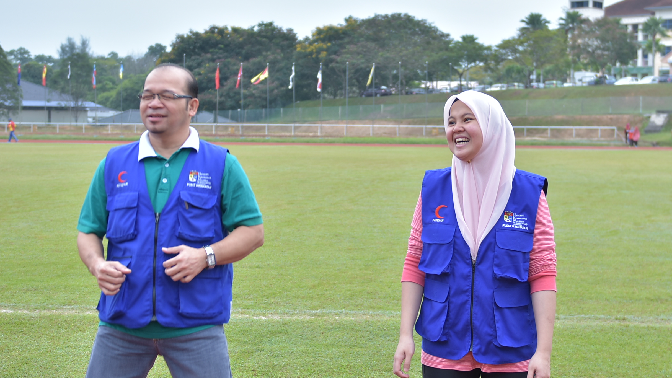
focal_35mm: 62
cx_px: 398
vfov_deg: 19.4
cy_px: 173
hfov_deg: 33.7
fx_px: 1105
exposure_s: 1/200
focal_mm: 32
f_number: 2.8
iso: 100
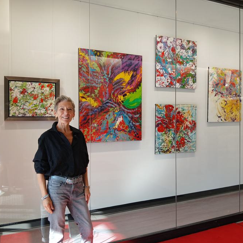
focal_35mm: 31
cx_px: 132
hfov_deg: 52.5
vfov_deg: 52.5
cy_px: 122
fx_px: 246
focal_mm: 3.98
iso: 32
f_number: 1.8
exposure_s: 1/60
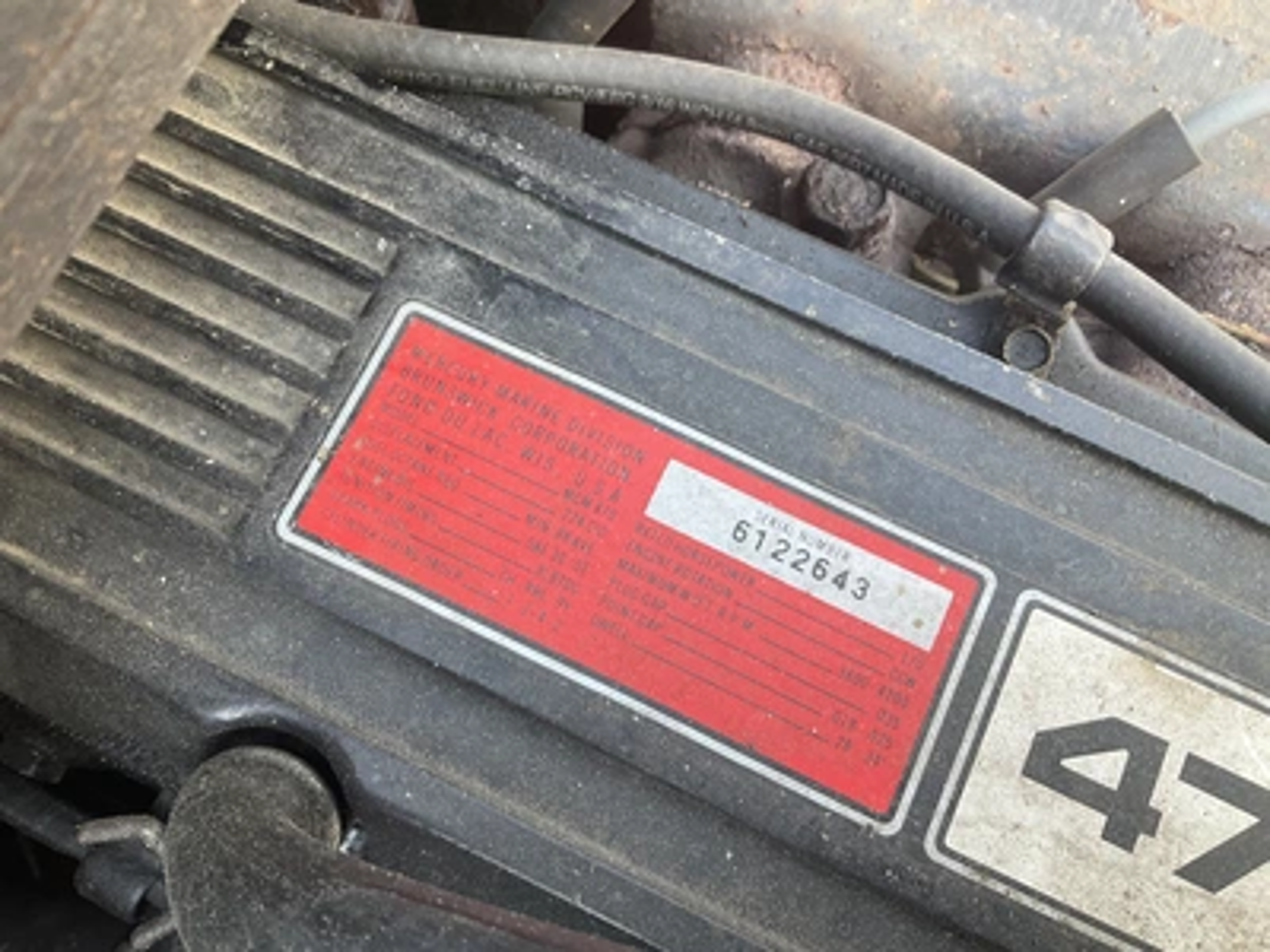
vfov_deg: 48.2
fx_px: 1064
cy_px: 476
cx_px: 635
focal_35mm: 29
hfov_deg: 61.7
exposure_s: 1/160
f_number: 1.8
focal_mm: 3
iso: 25
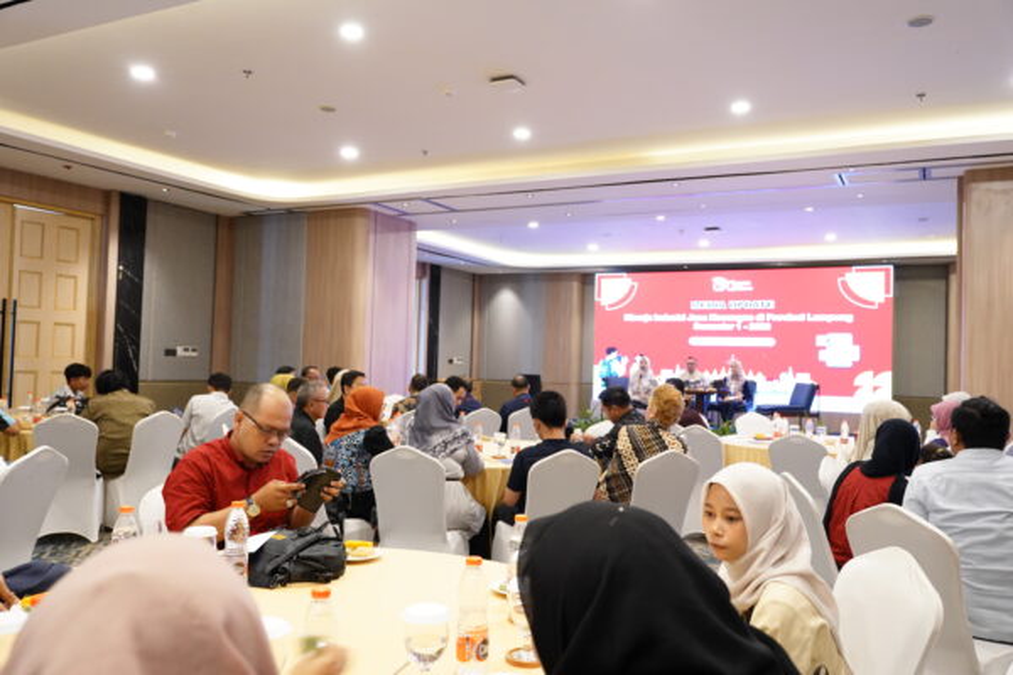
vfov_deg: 45.0
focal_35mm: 29
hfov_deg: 63.7
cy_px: 338
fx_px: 816
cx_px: 506
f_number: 4.5
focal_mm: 29
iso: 3200
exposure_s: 1/40
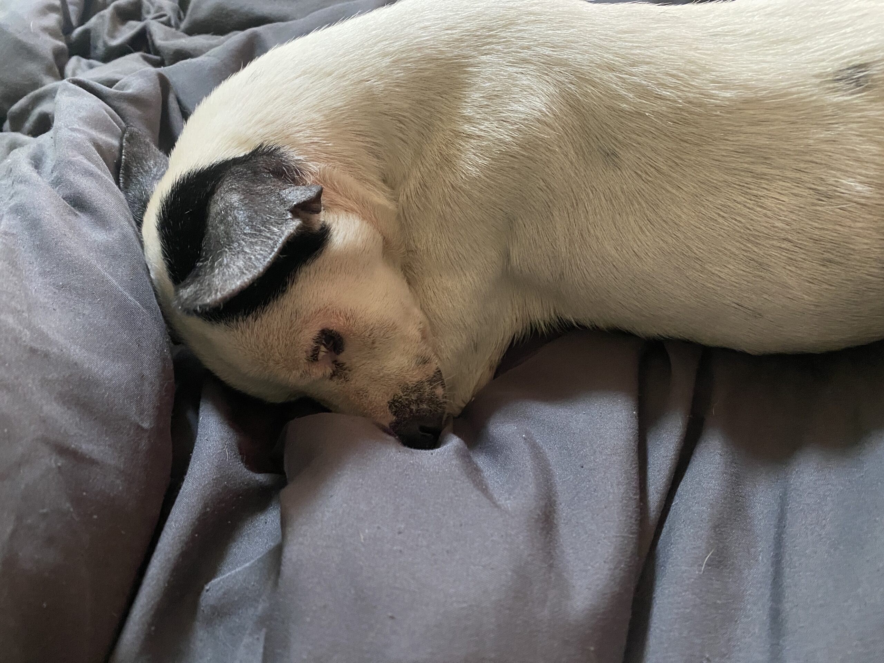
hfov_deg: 67.3
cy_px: 332
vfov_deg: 53.1
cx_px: 442
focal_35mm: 26
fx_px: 664
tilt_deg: -45.3
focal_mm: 4.25
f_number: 1.8
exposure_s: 1/30
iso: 640
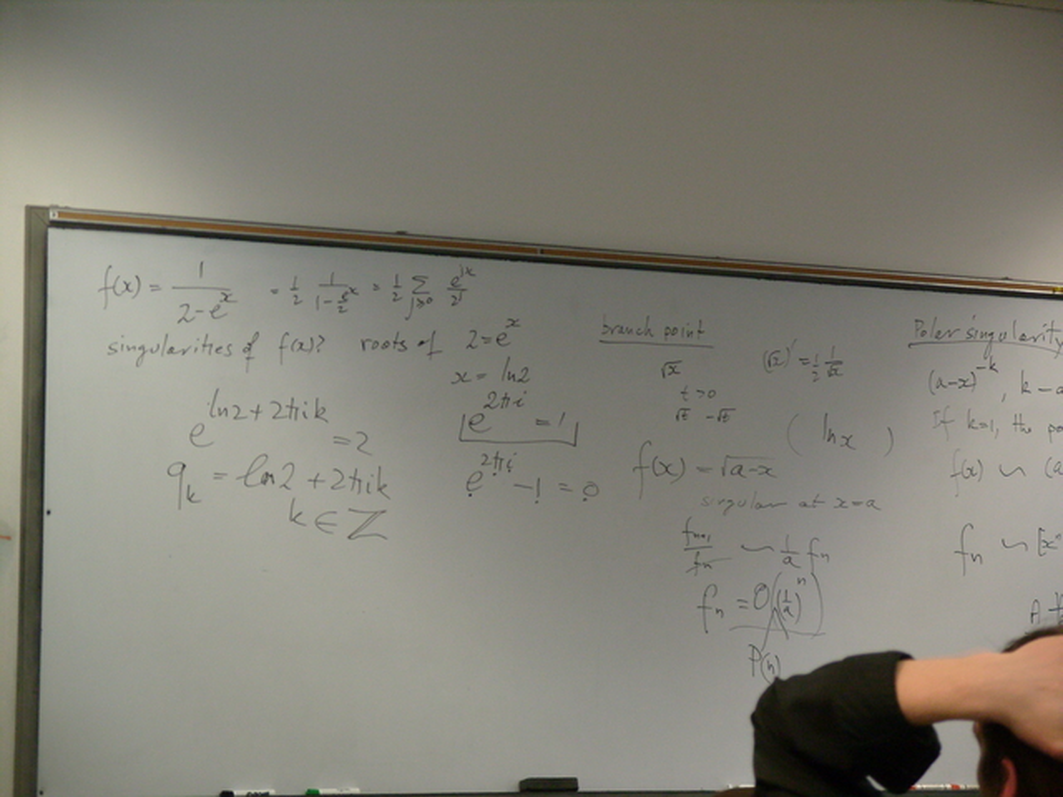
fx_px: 3224
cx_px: 532
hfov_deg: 18.7
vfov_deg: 14.1
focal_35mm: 105
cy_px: 398
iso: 200
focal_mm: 23.3
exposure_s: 1/45
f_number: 3.6
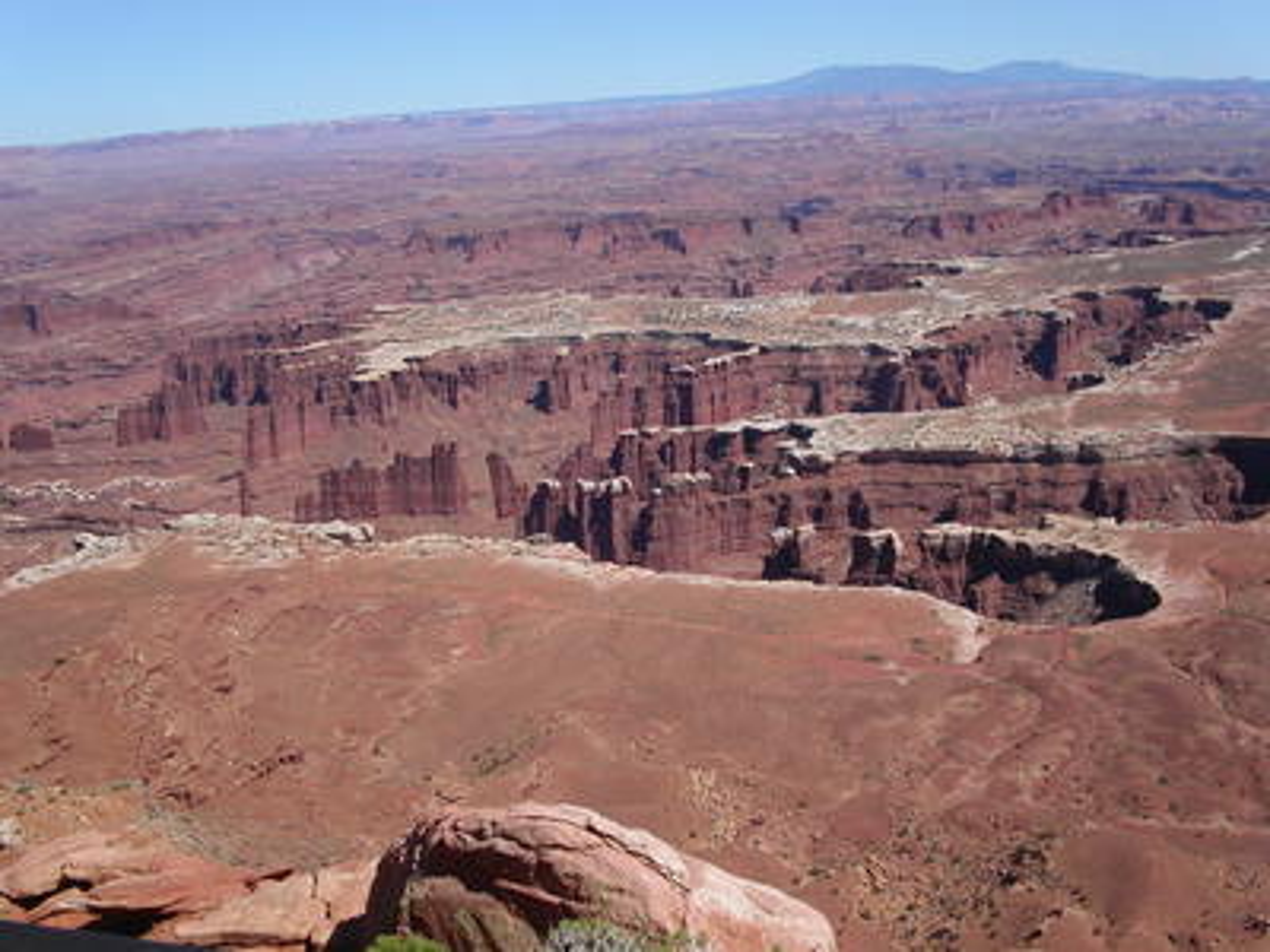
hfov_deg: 49.0
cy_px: 476
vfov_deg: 37.7
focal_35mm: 38
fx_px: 1394
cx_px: 635
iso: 100
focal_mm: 7.8
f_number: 8
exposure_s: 1/350
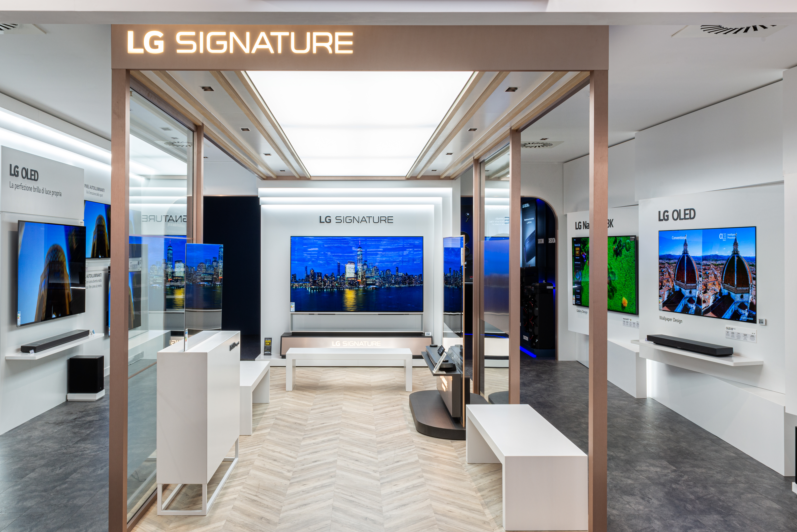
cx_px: 355
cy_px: 247
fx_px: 753
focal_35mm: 34
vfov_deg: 38.9
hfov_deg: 55.7
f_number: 16
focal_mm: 24
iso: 200
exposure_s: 1/13
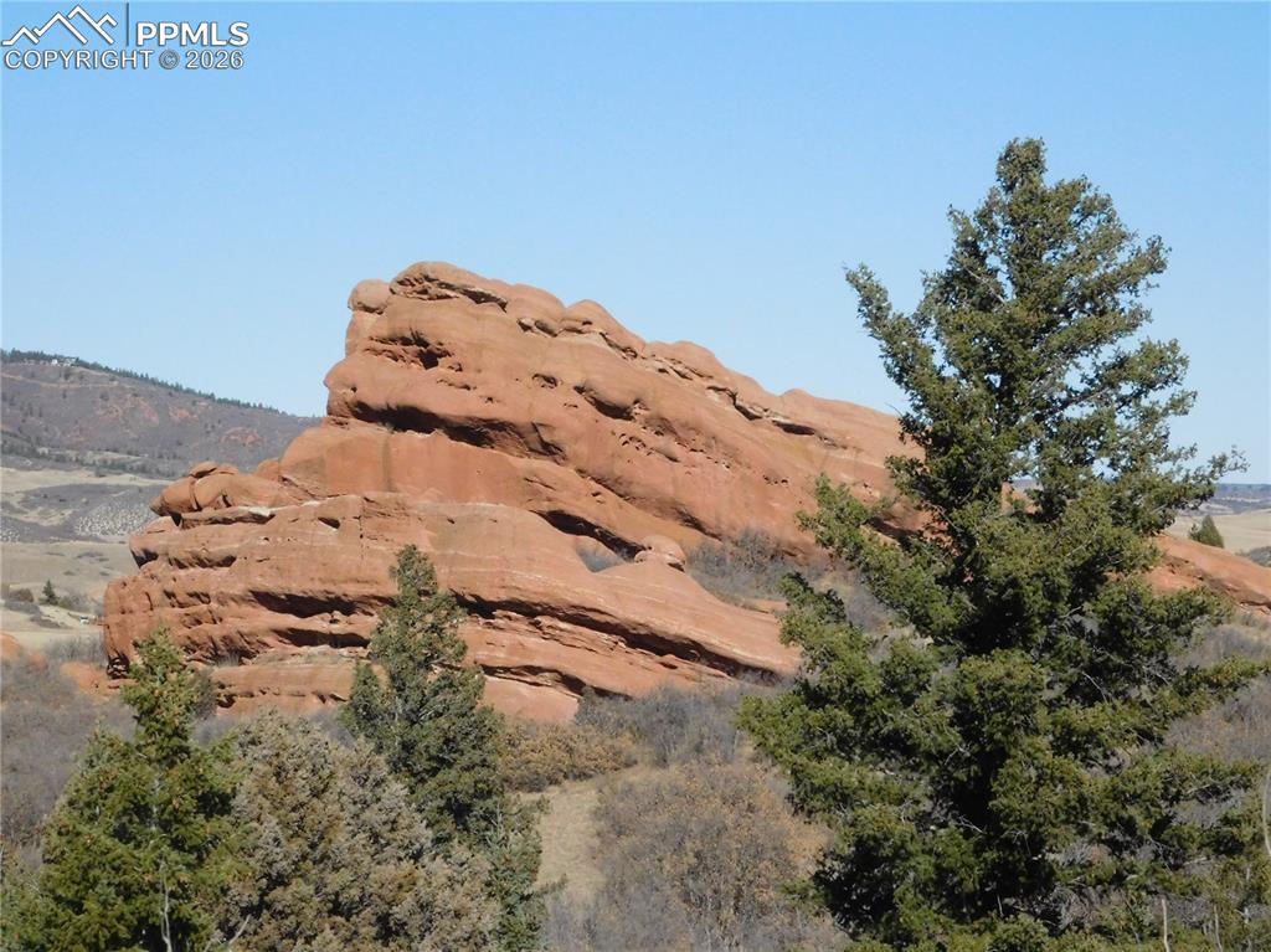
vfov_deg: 12.9
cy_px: 476
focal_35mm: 115
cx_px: 636
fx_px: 4220
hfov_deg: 17.1
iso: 800
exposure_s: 1/1500
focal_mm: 20.3
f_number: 9.6
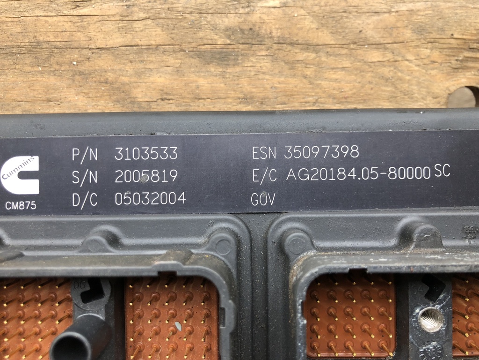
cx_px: 240
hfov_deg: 63.4
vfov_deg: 49.7
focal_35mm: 28
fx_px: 387
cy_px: 180
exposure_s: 1/120
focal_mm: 4
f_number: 1.8
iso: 40
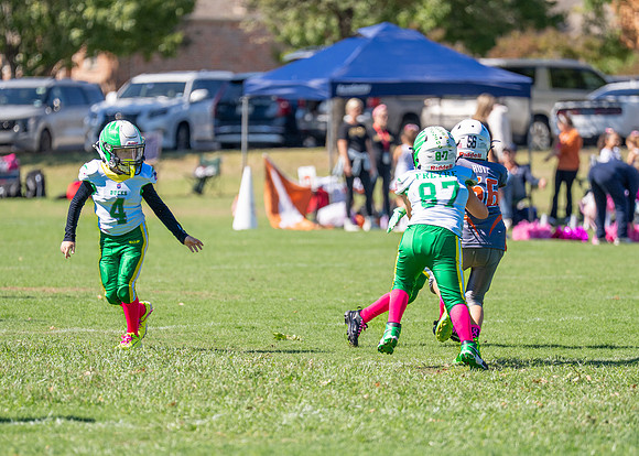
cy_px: 255
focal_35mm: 313
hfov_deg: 6.4
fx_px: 5680
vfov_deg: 4.6
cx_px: 343
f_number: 2.8
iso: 160
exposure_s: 1/3200
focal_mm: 200
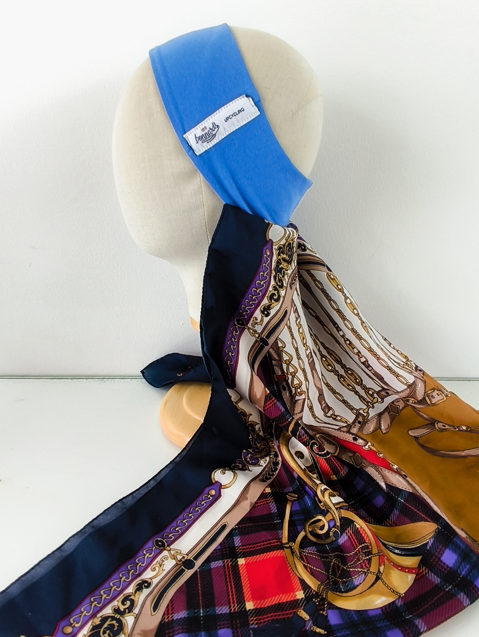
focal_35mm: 23
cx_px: 240
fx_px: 424
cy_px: 318
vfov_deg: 73.9
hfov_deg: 58.9
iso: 50
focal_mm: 1.65
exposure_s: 1/60
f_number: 2.2
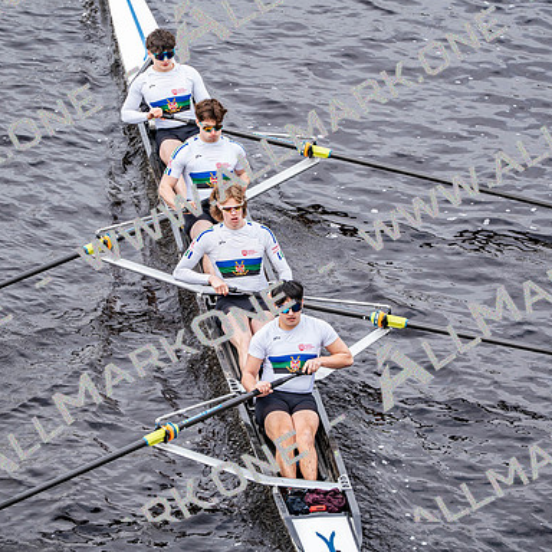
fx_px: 4637
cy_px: 275
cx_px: 253
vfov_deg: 6.8
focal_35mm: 257
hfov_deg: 6.8
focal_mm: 200
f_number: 2.8
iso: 400
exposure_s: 1/2000
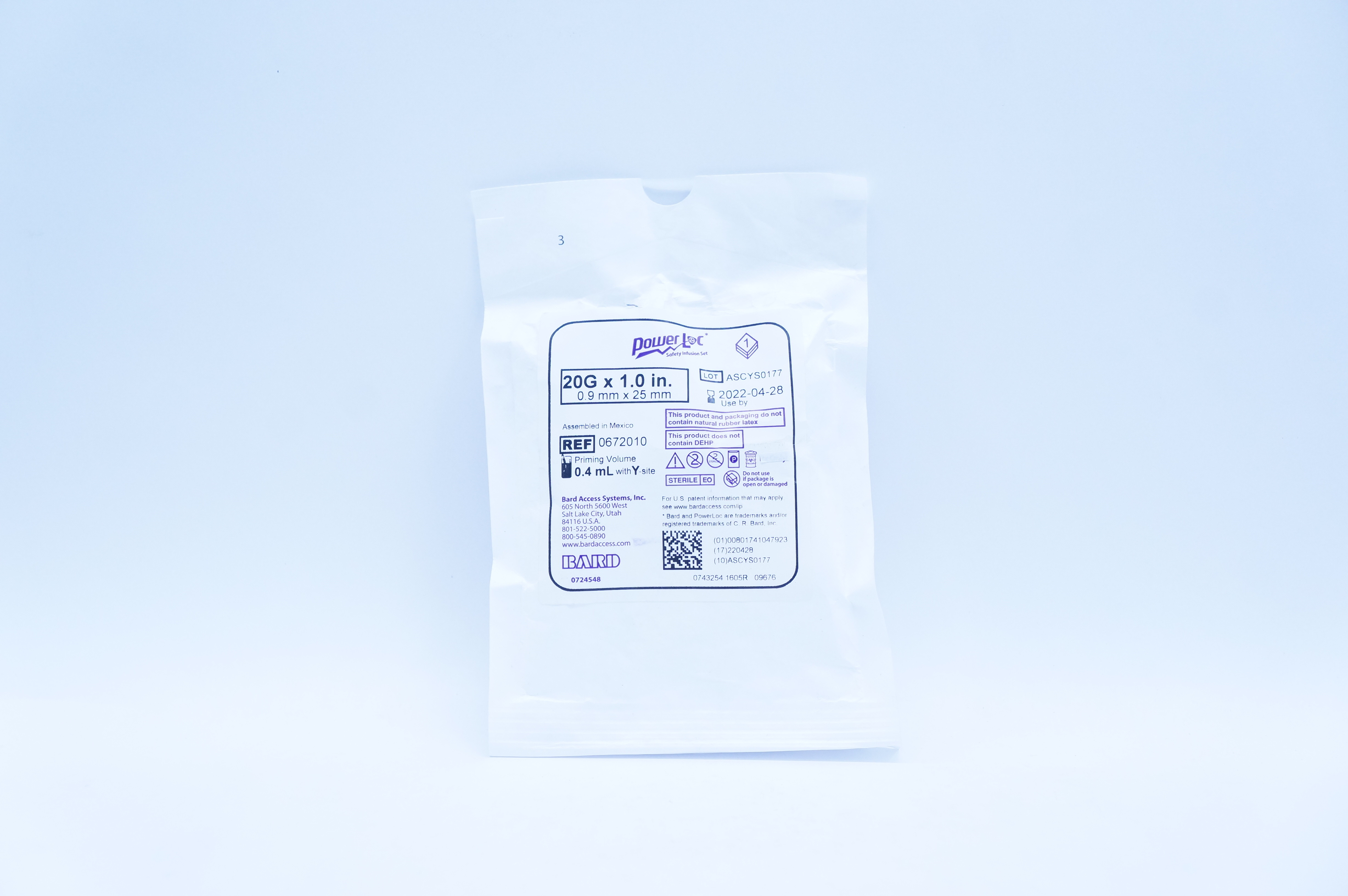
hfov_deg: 40.0
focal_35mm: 50
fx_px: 1851
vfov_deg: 27.2
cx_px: 674
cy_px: 448
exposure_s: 1/125
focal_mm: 33
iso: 800
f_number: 5.6
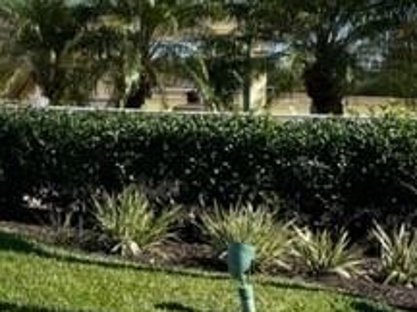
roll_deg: -0.7
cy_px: 89
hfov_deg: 23.0
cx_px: -97
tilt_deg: -1.3
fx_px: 928
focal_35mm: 77
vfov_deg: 19.0
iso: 50
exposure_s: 1/3215
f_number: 1.6
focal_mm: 5.1
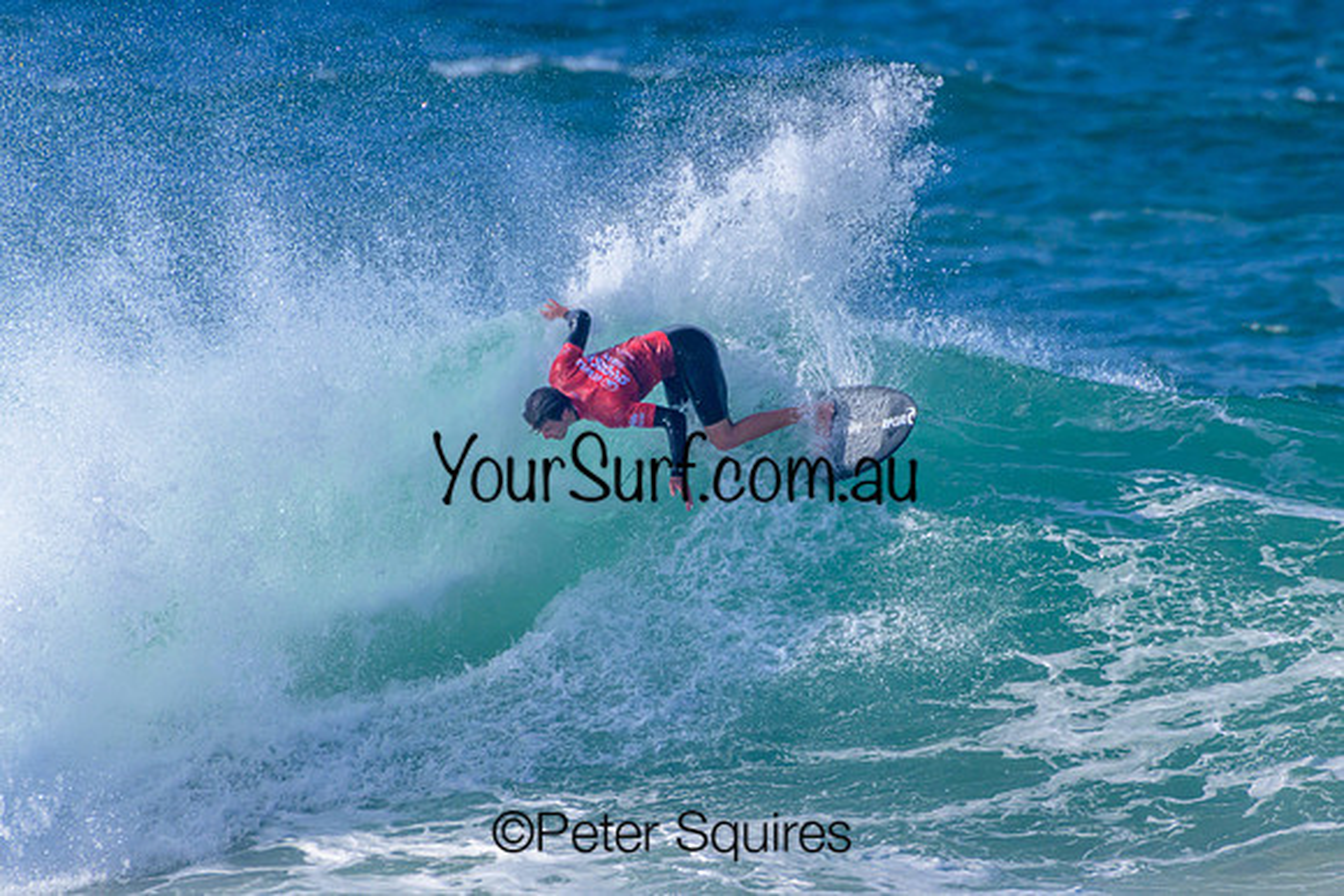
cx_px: 672
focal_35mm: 1000
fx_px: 37340
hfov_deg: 2.1
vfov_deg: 1.4
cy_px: 448
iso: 1000
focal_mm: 1000
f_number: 11
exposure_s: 1/2500
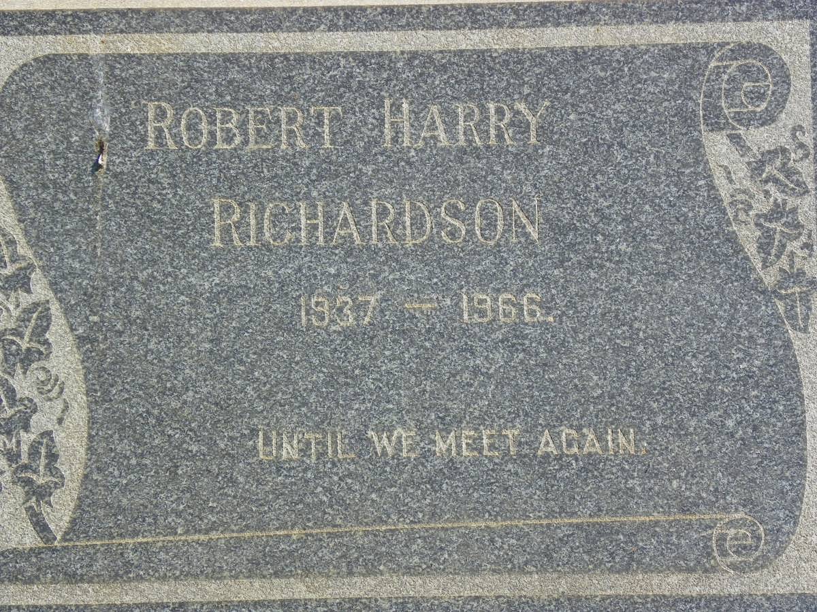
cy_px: 306
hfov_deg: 14.8
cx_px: 408
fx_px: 3139
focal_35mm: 133
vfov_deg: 11.1
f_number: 4.5
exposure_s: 1/200
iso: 64
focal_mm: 23.6
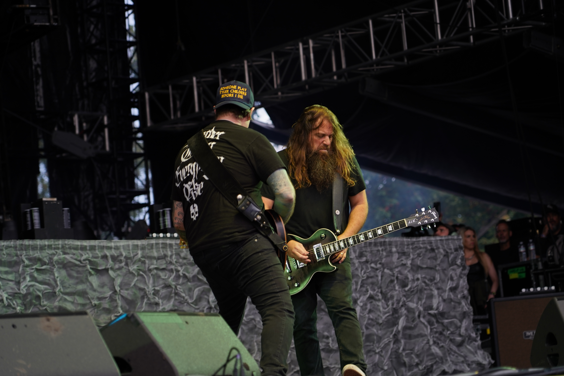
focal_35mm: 105
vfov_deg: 13.0
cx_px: 282
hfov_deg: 19.5
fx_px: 1645
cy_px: 188
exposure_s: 1/125
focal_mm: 105
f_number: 4
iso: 320
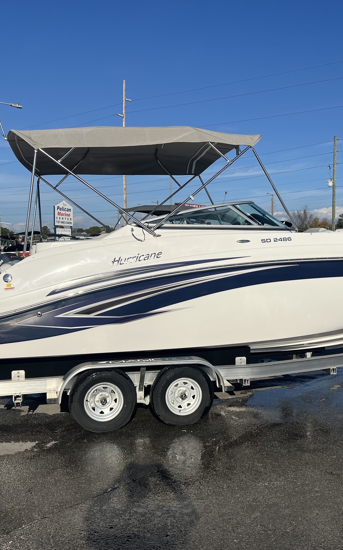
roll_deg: +1.1
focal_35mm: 37
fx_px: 554
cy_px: 275
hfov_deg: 34.4
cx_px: 198
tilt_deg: -1.4
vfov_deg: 52.8
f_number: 1.5
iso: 50
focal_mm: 5.7
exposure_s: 1/11364
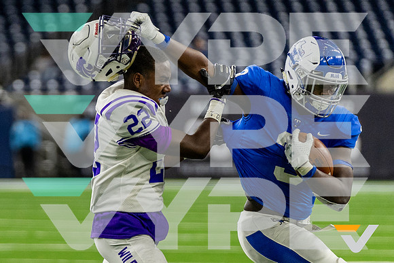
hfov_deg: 4.8
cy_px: 200
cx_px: 63
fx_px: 4661
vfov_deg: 3.2
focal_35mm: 426
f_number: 2.8
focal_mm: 176
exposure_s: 1/1250
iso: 1250
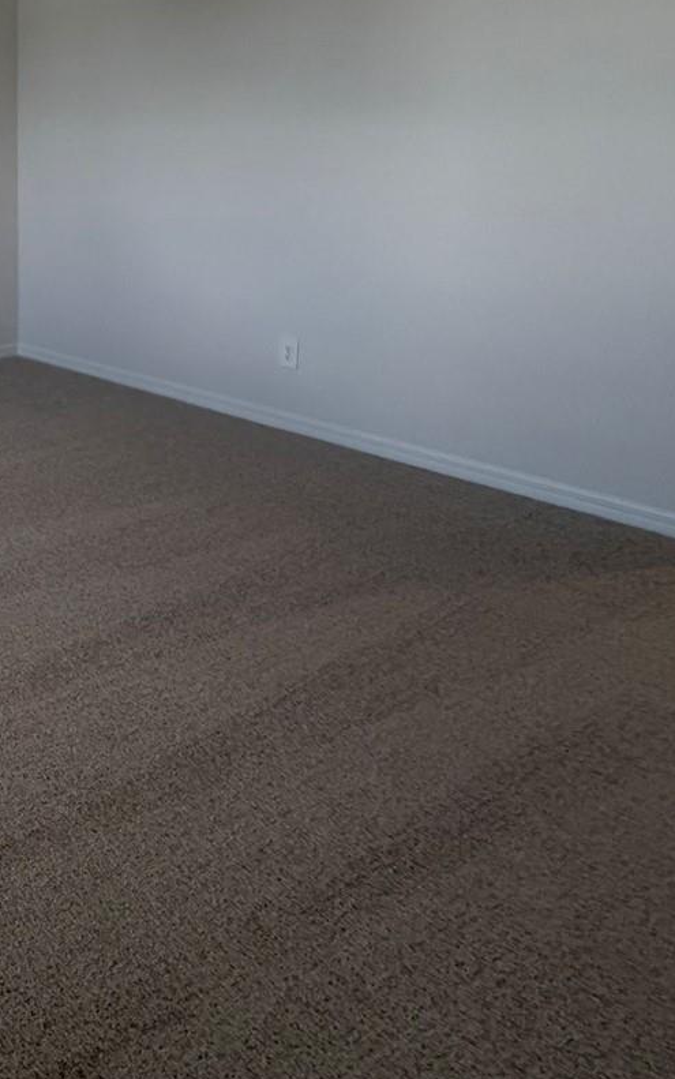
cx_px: -250
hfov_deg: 30.5
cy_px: 277
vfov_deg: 59.7
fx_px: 882
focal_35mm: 30
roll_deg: +2.5
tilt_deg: -8.8
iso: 200
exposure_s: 1/120
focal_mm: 2.22
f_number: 2.2
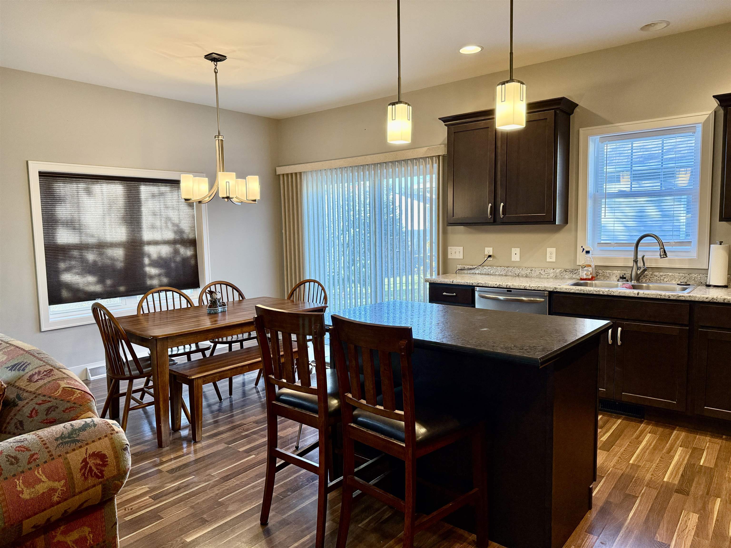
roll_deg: +1.4
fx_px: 507
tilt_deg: -4.3
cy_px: 274
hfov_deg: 71.6
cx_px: 366
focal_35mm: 24
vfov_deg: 56.8
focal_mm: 6.76
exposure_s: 1/120
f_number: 1.78
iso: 320
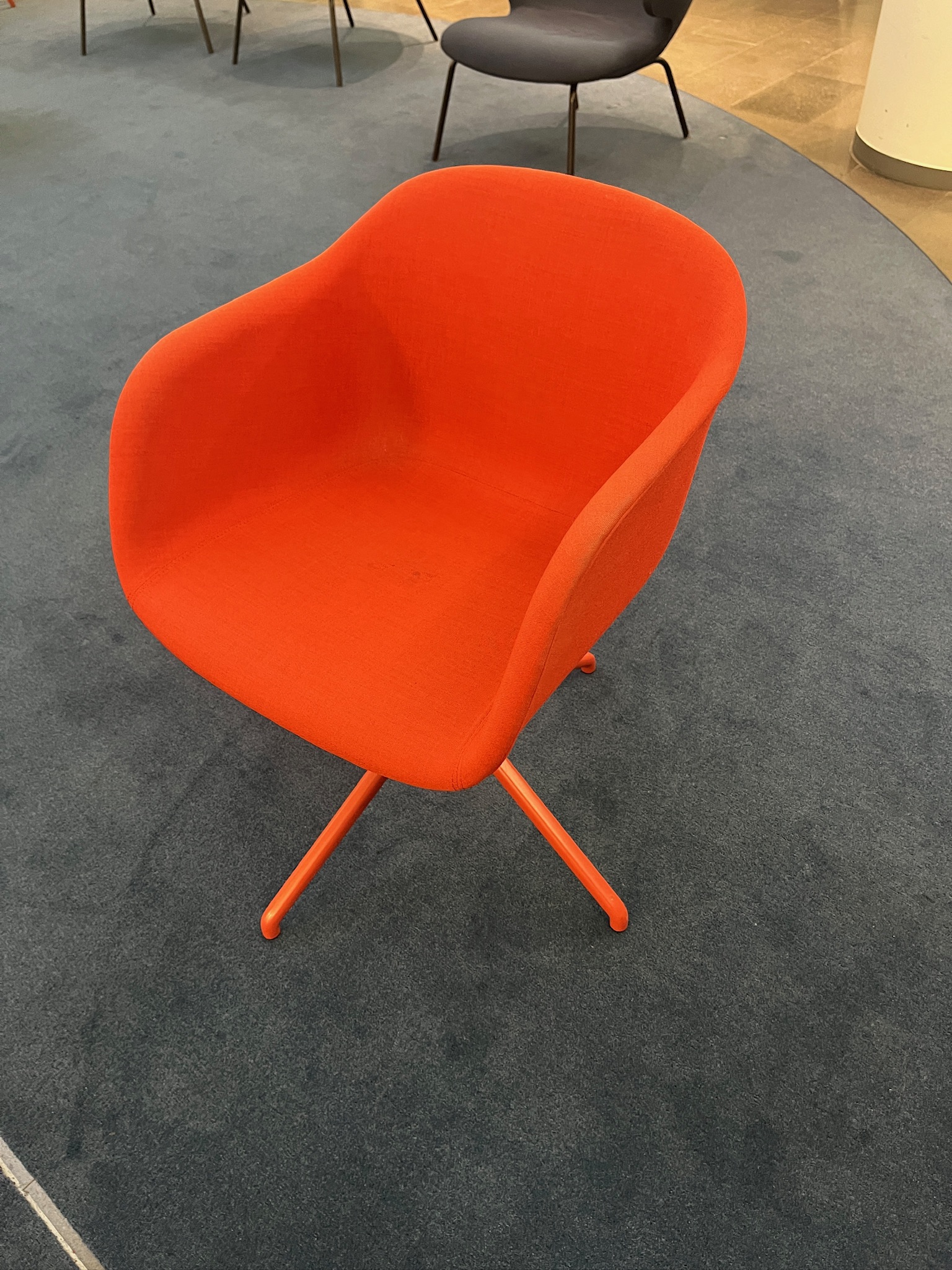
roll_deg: +5.1
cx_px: 476
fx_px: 953
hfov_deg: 53.1
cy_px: 635
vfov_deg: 67.3
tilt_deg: -44.9
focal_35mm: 26
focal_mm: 5.1
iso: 500
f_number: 1.6
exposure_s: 1/33
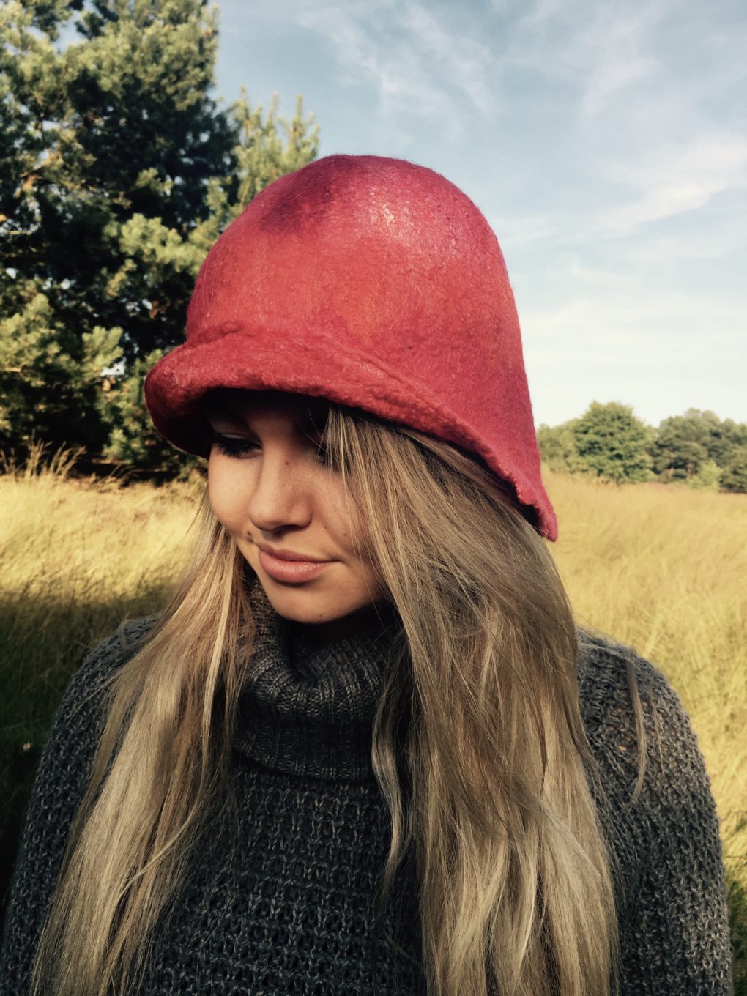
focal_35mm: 29
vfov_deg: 61.7
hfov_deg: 48.2
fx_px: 834
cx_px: 374
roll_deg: -3.3
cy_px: 498
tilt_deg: -0.3
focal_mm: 4.15
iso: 32
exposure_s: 1/670
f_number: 2.2
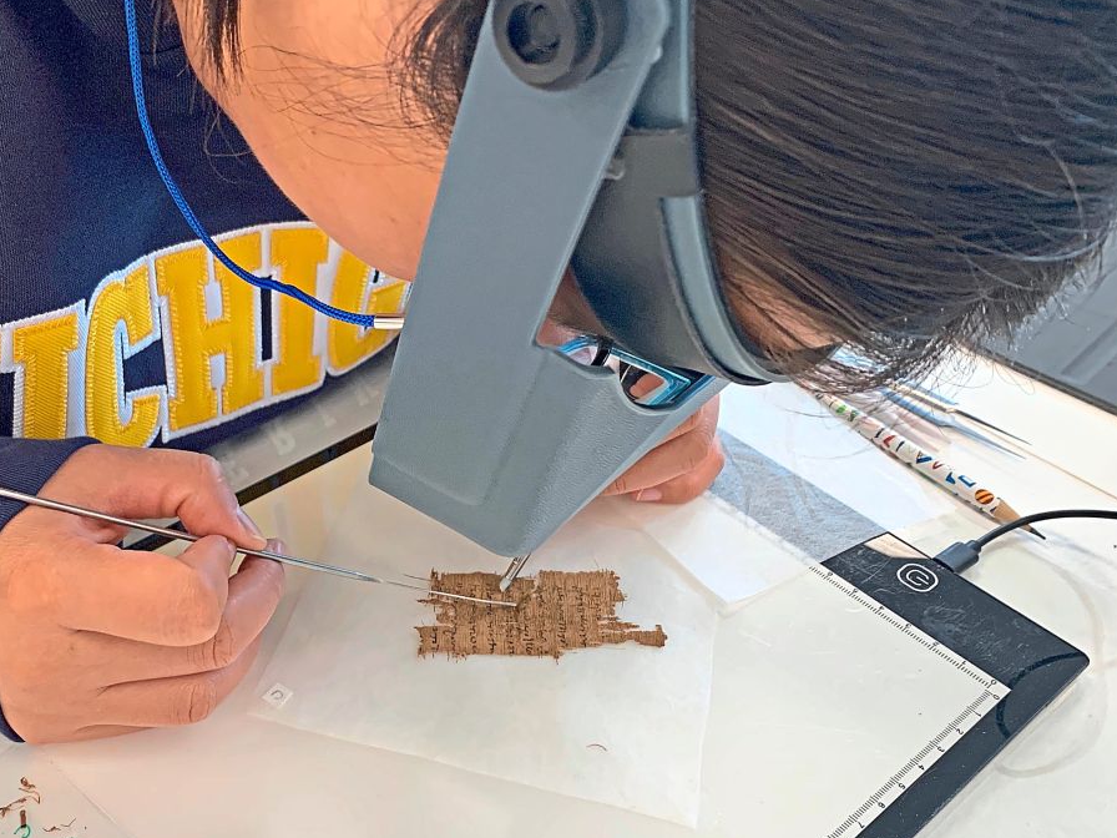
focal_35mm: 36
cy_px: 516
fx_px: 1162
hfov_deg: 50.6
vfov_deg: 39.4
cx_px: 391
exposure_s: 1/100
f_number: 1.8
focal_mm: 4.2
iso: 100
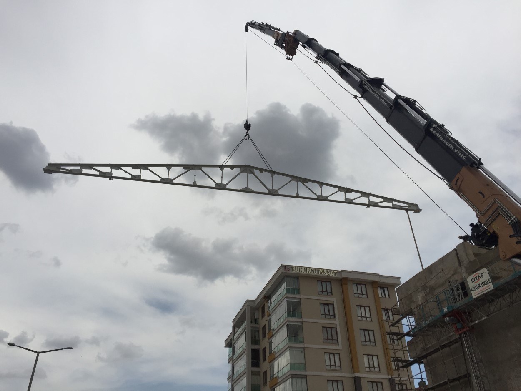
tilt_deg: +33.7
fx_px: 437
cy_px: 196
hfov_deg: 61.7
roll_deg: -0.2
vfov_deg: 48.2
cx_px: 260
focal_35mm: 29
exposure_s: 1/4405
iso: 32
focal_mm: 4.15
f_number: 2.2
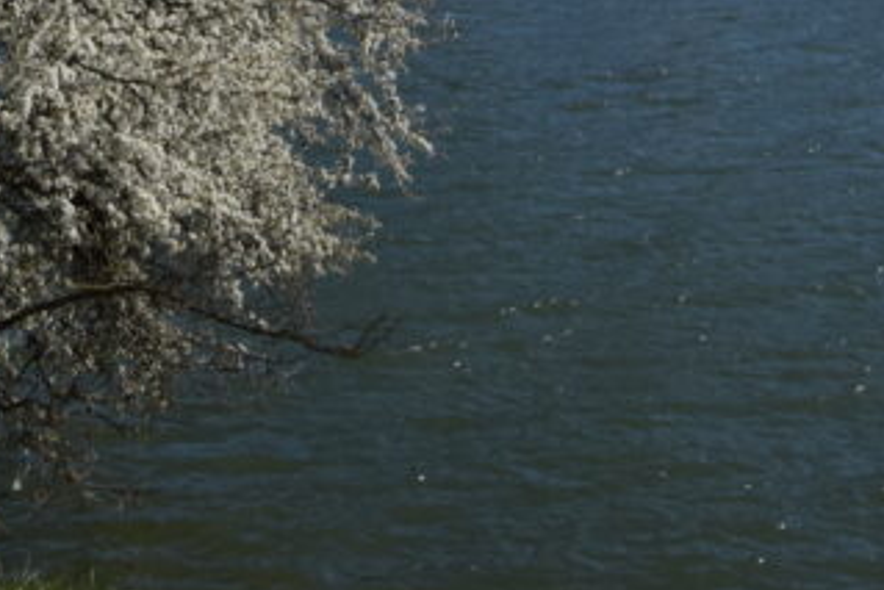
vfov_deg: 16.0
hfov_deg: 26.3
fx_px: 1892
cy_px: -342
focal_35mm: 77
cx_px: 360
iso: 125
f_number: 14
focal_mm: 16
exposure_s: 1/100
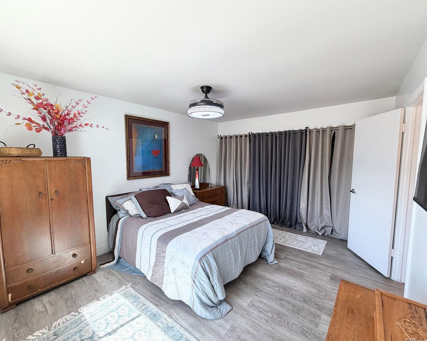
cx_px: 219
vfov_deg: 84.0
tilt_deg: -5.0
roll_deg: +0.3
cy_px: 173
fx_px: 190
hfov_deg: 96.8
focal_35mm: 15
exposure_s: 1/121
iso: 125
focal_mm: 2.22
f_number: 2.2
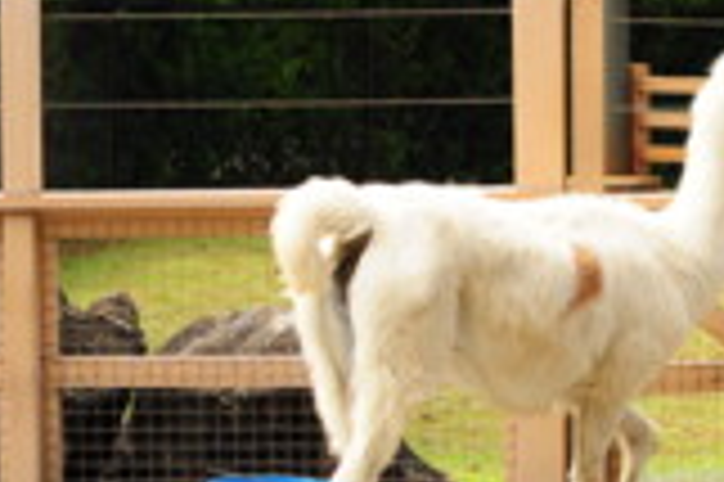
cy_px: 336
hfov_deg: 14.0
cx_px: 535
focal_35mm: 146
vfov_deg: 9.3
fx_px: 2941
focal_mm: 35
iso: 400
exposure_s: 1/2000
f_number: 2.5
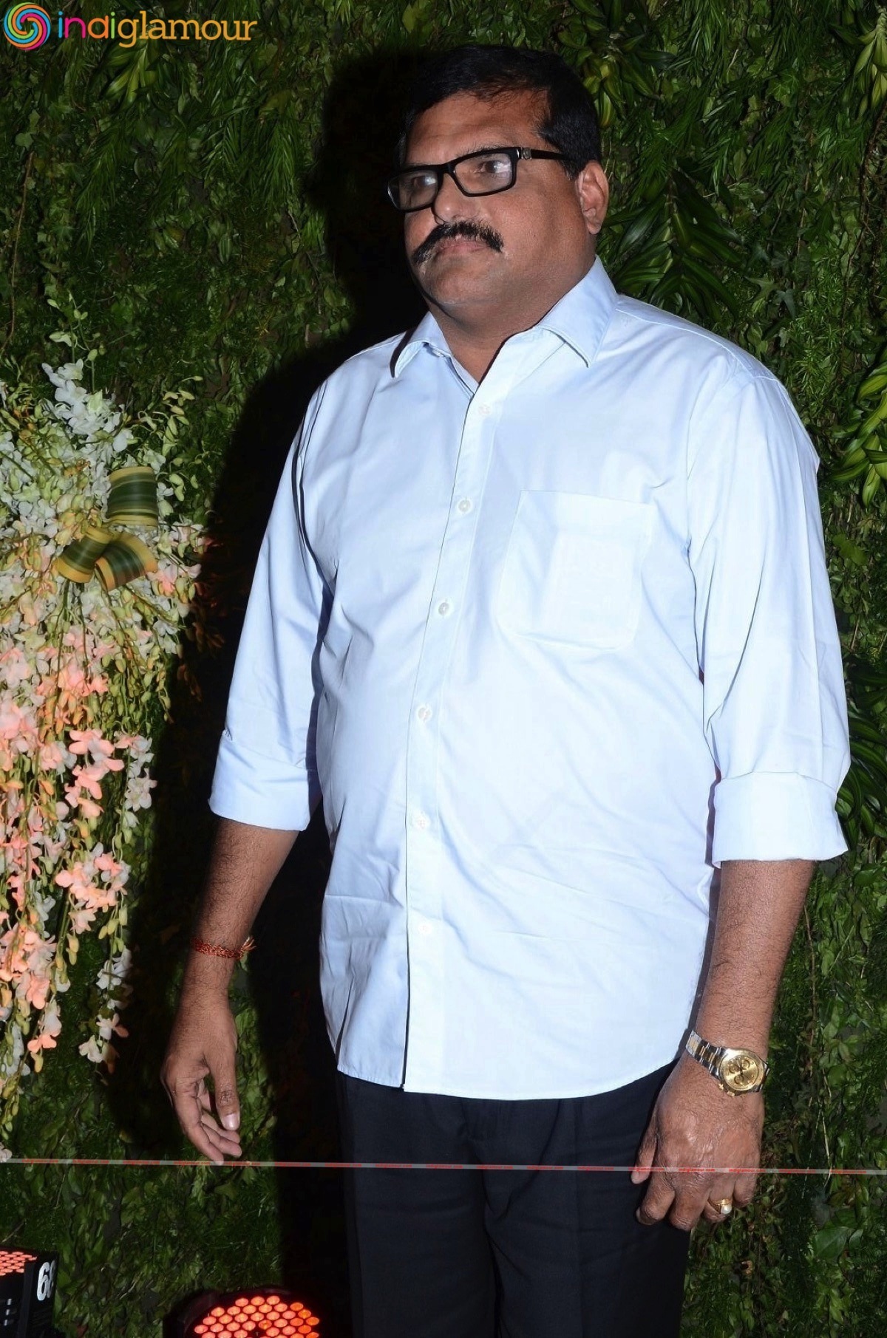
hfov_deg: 22.5
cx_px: 444
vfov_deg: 33.5
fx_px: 2227
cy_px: 669
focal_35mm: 60
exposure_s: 1/125
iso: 500
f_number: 9
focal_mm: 40
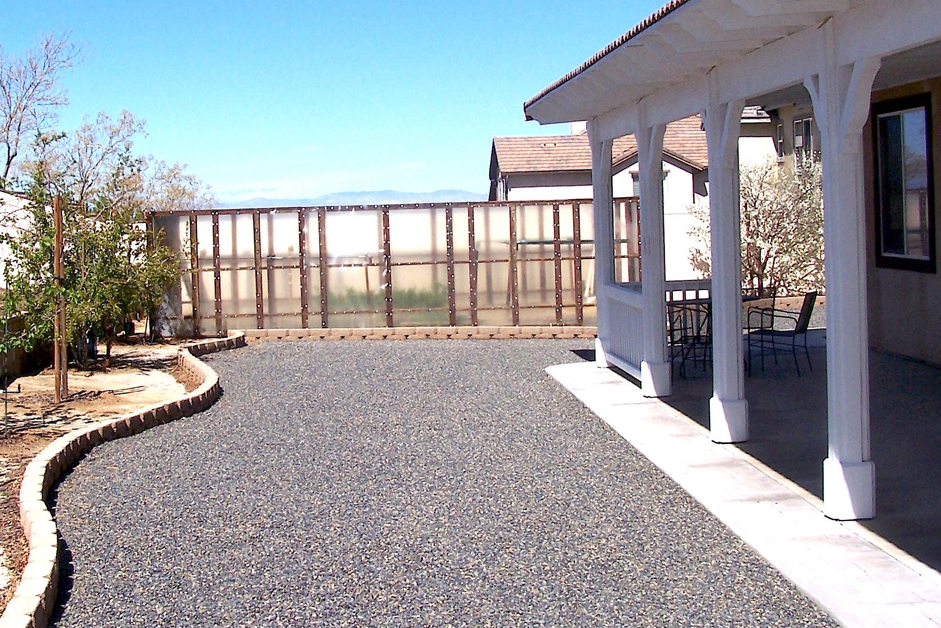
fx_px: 1490
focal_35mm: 57
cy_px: 220
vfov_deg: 23.7
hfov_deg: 35.0
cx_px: 400
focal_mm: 6.3
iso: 80
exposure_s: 1/640
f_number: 5.6
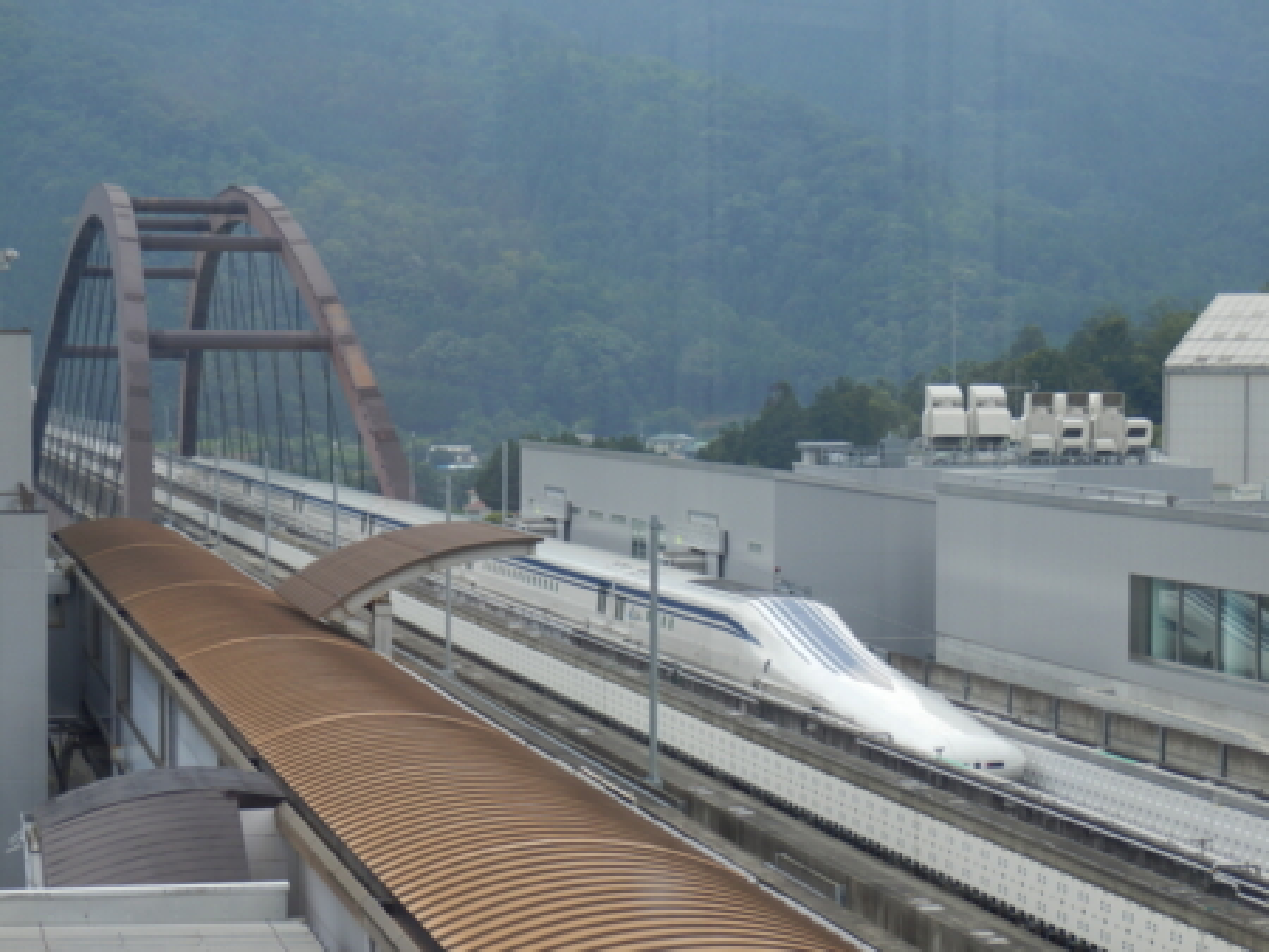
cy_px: 476
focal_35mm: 80
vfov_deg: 18.5
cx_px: 634
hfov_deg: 24.4
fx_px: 2934
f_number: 4.6
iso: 80
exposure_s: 1/250
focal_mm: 14.4
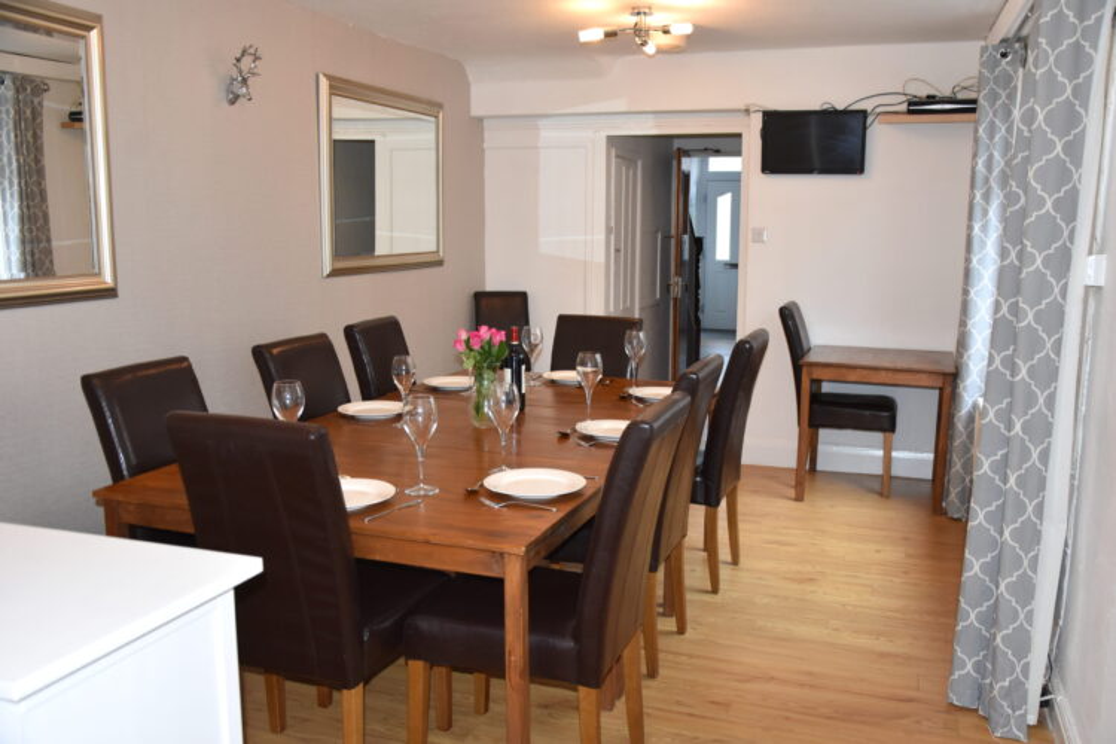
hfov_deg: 59.5
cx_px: 558
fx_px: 976
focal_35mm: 32
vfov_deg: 41.7
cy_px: 372
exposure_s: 1/60
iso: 800
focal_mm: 21
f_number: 3.8
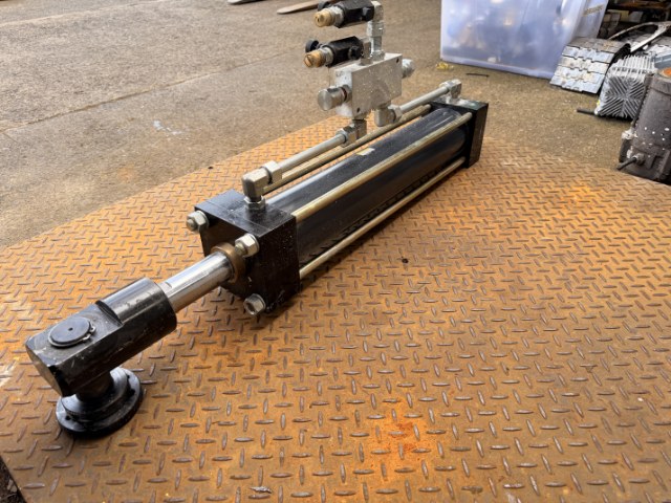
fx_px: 465
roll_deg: +2.5
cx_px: 336
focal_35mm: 24
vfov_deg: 56.8
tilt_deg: -34.6
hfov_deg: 71.6
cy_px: 252
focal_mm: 6.76
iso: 100
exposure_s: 1/484
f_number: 1.78
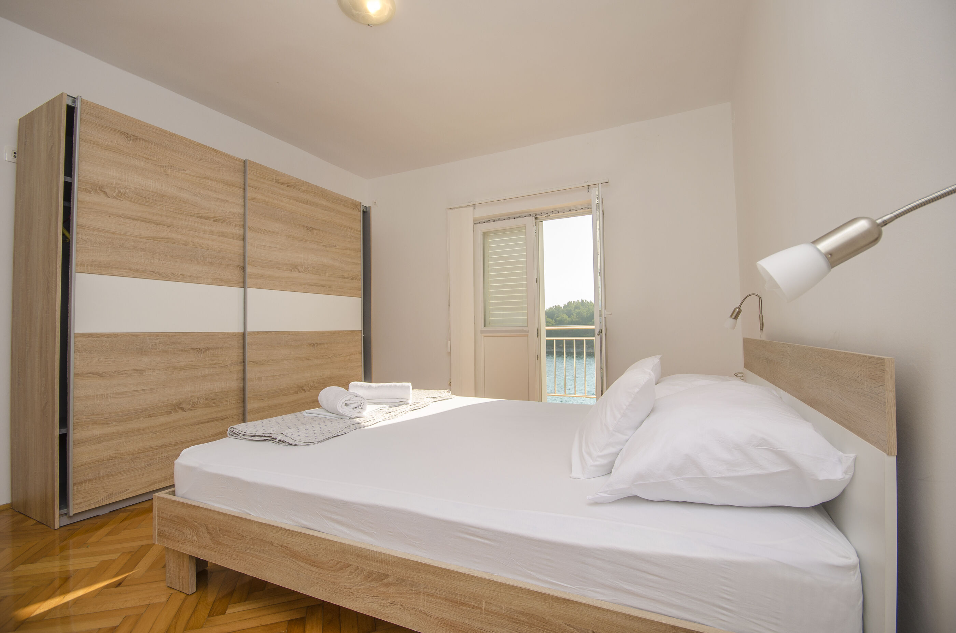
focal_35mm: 15
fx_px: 398
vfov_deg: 77.1
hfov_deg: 100.5
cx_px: 478
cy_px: 316
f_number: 9
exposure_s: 1/200
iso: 100
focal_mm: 10
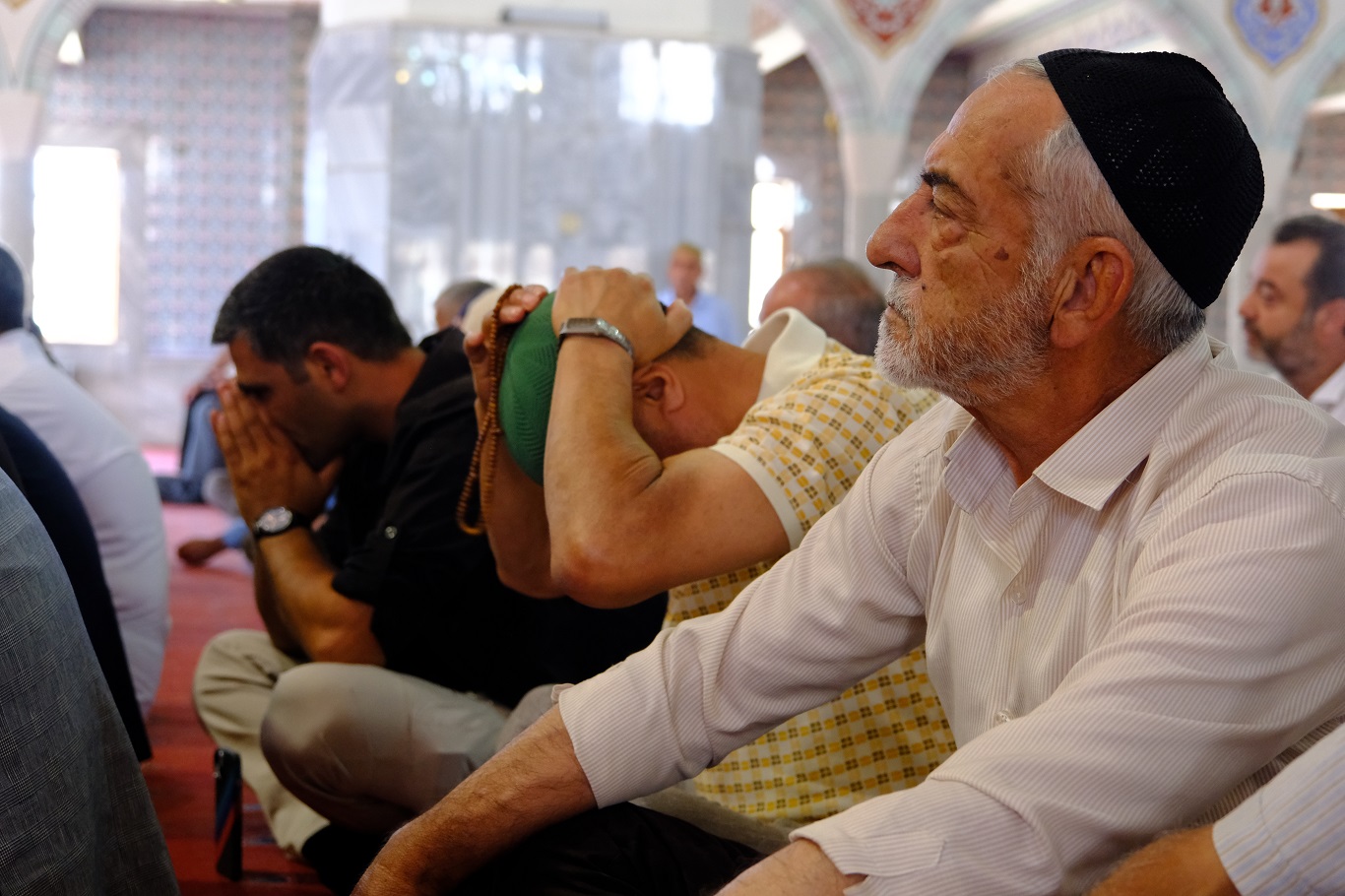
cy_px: 448
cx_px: 672
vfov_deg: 23.0
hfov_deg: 33.9
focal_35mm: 59
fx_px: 2204
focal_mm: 39.3
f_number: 4
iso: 2500
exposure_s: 1/80
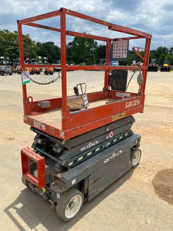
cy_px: 116
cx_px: 86
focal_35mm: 26
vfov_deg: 67.3
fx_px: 173
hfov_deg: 53.1
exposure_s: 1/3497
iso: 32
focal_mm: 4.25
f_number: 1.8
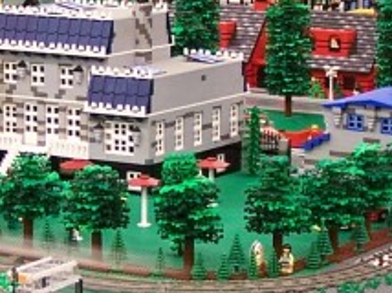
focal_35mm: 182
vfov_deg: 8.1
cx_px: 114
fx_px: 2059
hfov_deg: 10.9
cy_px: 190
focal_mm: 6.3
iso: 80
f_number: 2.8
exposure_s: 1/2
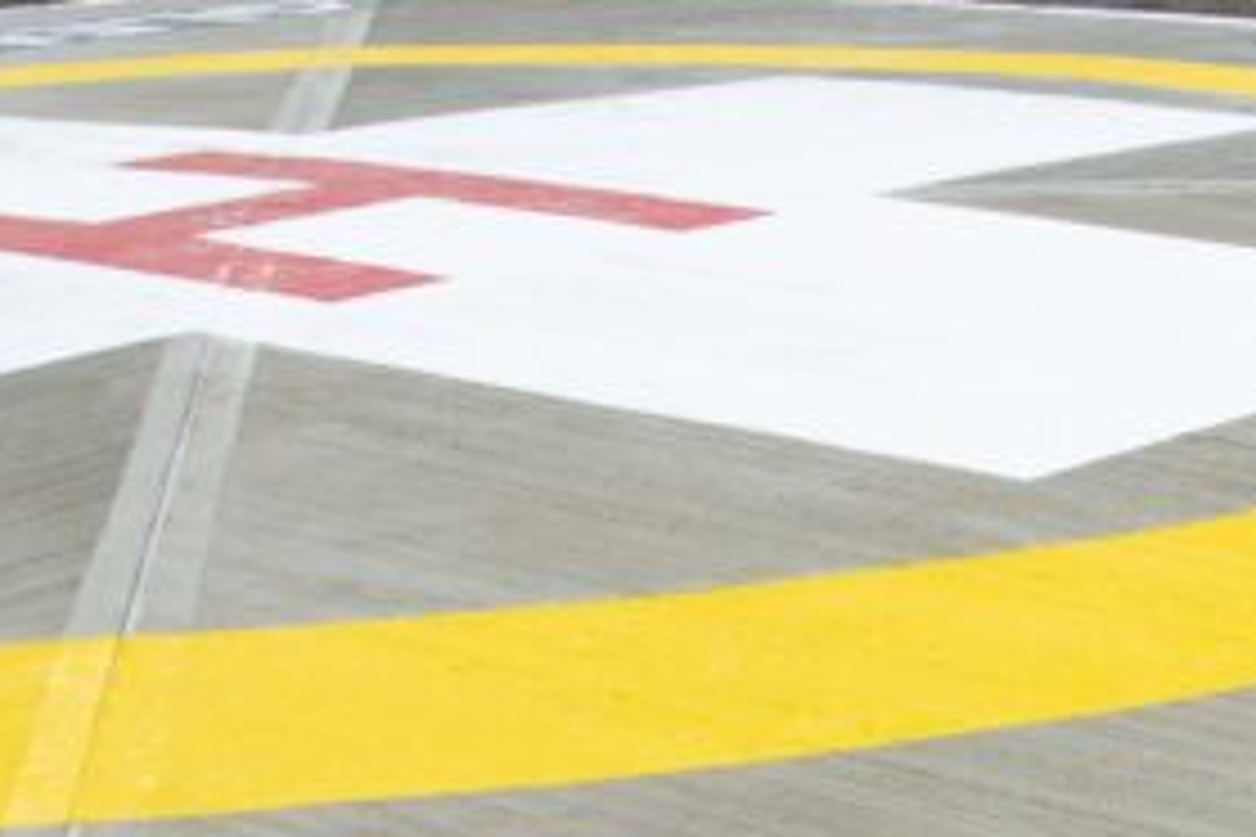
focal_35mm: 88
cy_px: 1015
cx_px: 1288
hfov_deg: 22.2
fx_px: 3070
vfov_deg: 15.0
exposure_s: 1/125
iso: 400
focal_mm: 24
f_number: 8
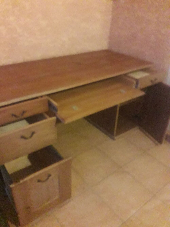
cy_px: 114
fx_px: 177
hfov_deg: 51.4
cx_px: 85
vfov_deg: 65.3
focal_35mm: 27
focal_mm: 3.6
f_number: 1.9
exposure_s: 1/17
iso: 800
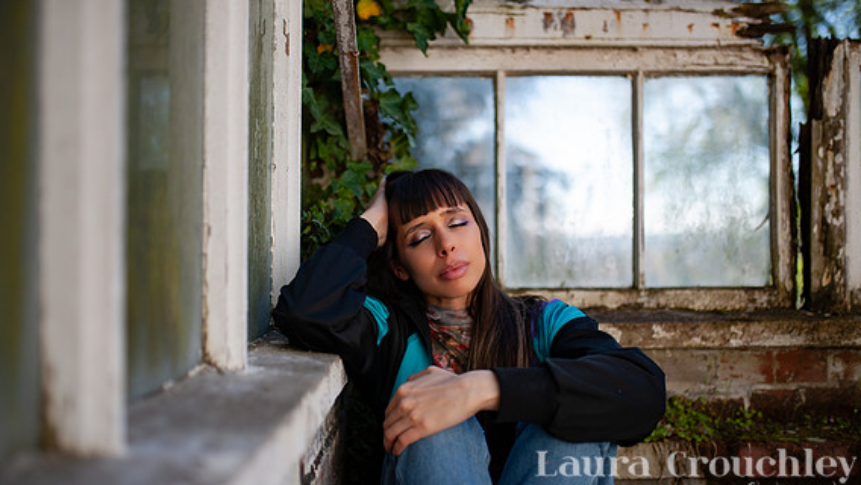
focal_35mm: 38
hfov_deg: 52.8
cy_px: 241
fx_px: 868
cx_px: 427
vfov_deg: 31.2
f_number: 1.4
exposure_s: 1/5000
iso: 320
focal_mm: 35
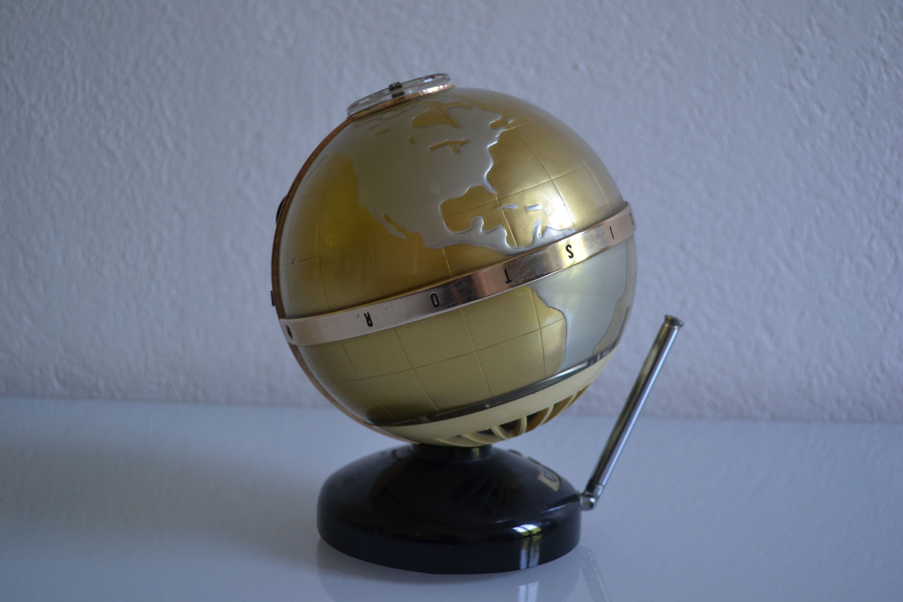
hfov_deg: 53.1
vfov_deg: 36.9
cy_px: 301
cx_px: 452
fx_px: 903
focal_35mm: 36
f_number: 4
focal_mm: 24
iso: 400
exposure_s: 1/60
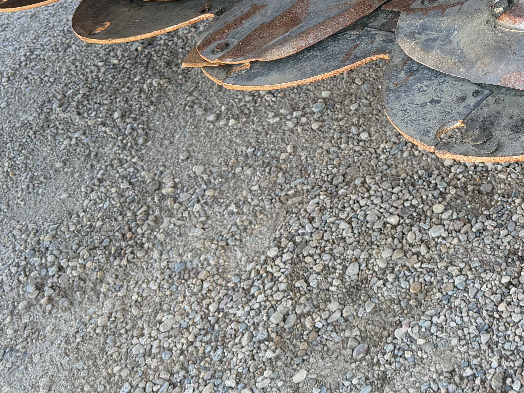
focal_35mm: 62
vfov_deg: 22.8
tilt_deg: -30.4
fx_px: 938
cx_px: 487
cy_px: 10
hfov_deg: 29.7
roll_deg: +21.9
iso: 80
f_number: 1.78
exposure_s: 1/169
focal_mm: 6.76
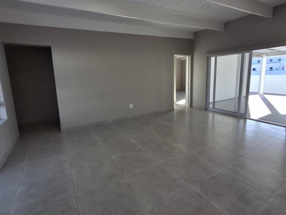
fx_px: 149
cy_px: 102
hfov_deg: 87.7
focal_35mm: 18
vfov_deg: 71.5
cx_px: 150
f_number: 2.2
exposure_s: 1/286
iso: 40
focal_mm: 1.64
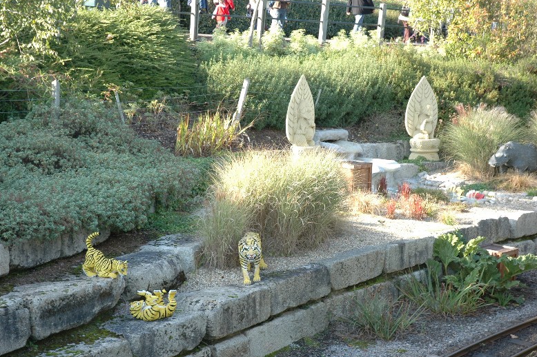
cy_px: 175
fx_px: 1103
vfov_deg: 18.4
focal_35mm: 74
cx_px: 265
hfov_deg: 27.4
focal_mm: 48
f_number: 4.5
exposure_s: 1/80
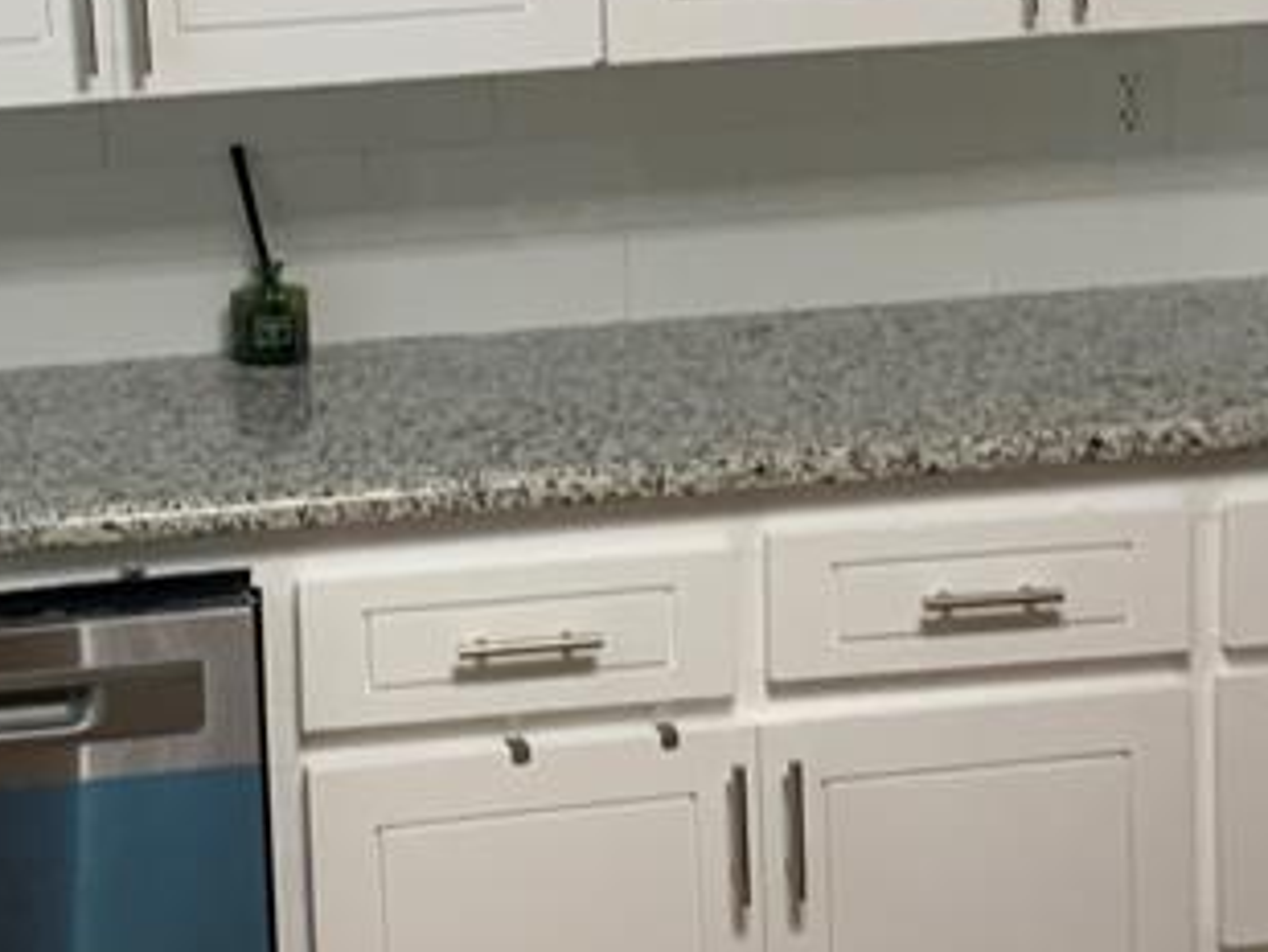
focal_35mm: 96
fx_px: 3518
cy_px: 135
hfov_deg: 20.3
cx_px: 328
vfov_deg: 15.3
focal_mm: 3
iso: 100
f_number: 1.8
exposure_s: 1/60
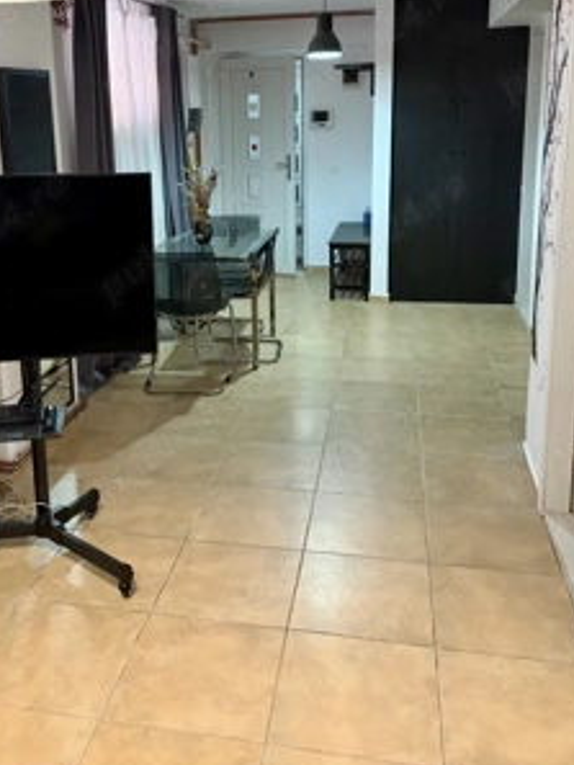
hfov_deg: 40.6
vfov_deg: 51.8
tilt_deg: -11.8
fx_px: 773
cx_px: 234
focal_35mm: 35
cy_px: 268
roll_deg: +3.3
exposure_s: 1/50
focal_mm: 5.96
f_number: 1.6
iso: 320
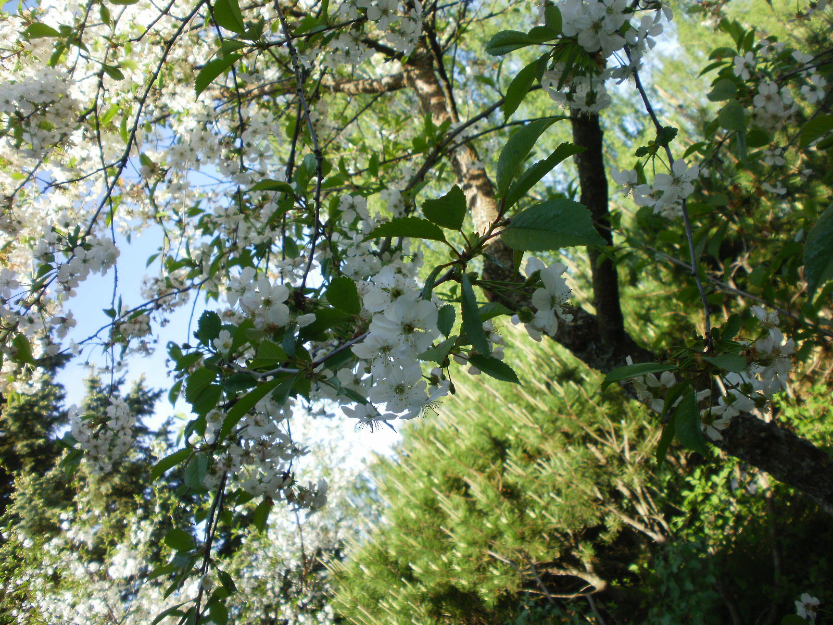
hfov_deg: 51.4
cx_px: 416
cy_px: 312
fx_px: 866
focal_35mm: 36
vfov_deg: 39.7
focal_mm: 6.3
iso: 100
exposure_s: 1/250
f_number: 3.5
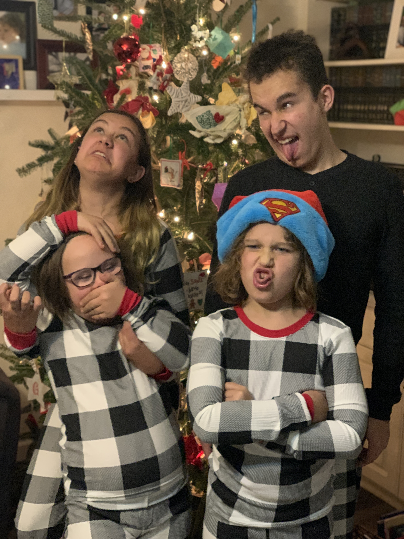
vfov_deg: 36.8
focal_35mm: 52
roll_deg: -1.8
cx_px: 202
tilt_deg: -11.5
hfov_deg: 28.0
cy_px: 270
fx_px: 809
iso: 640
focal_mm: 6
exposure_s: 1/30
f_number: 2.4
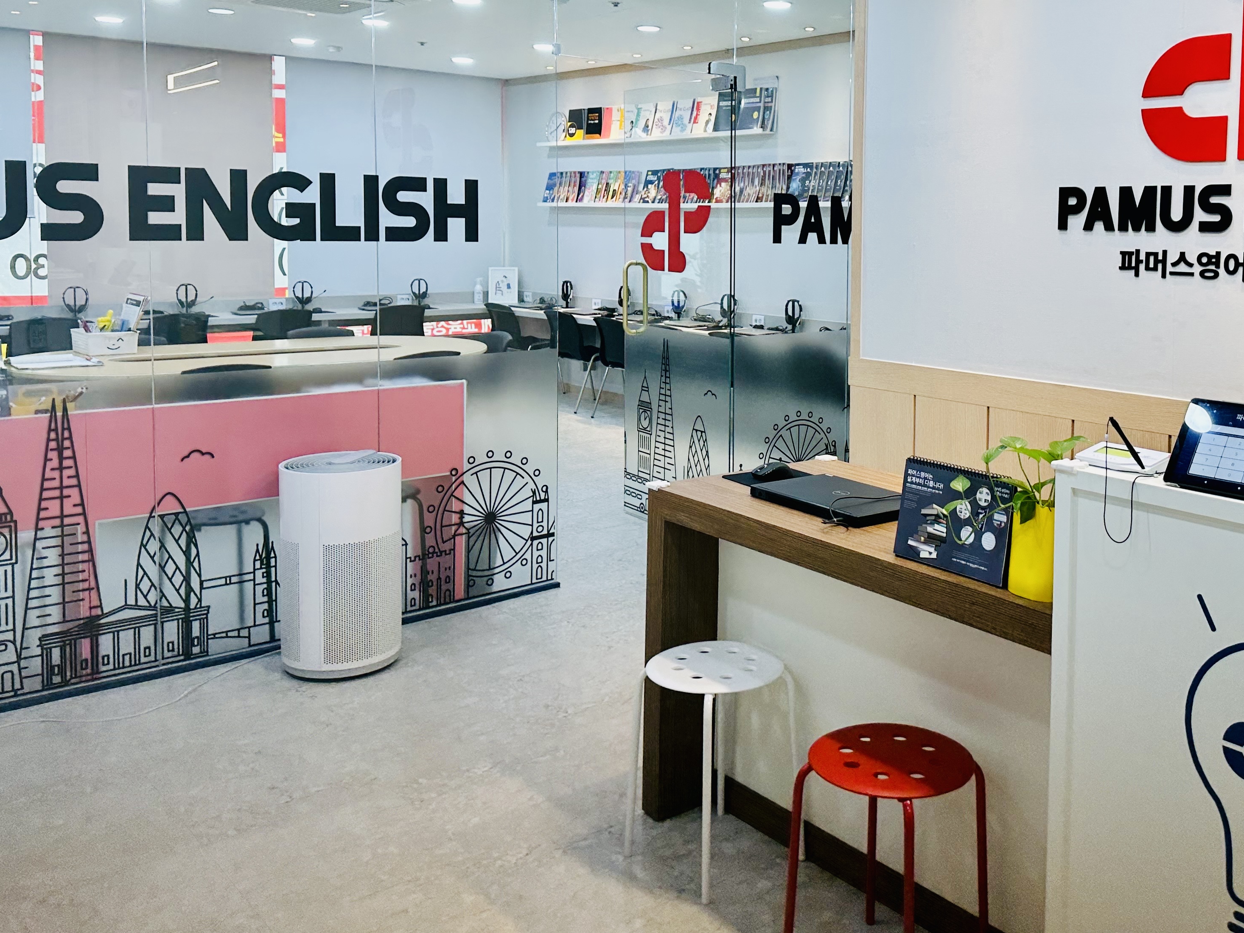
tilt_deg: -4.2
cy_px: 295
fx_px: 1186
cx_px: 785
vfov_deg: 42.2
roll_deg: -0.7
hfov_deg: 54.7
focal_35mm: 33
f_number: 1.78
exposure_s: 1/130
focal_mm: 6.86
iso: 100
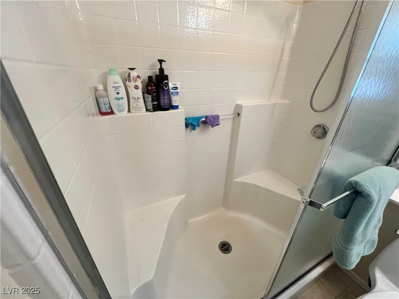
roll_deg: -1.5
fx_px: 150
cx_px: 200
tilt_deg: -27.0
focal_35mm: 13
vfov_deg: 89.9
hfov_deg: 106.2
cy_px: 150
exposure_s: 1/60
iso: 250
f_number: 1.8
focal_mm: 1.57
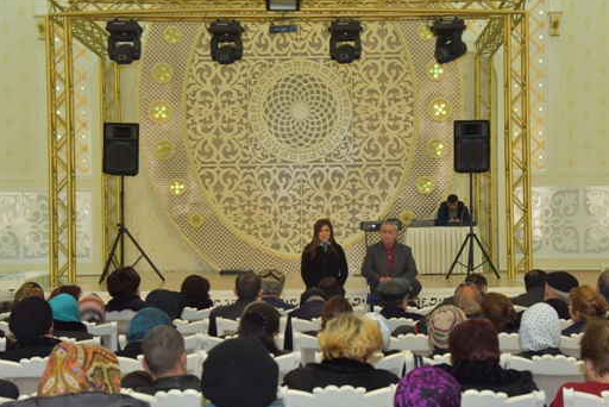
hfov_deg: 33.4
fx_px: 1016
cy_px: 222
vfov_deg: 22.6
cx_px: 320
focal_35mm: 60
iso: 1250
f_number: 5.6
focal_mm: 48
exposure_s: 1/125
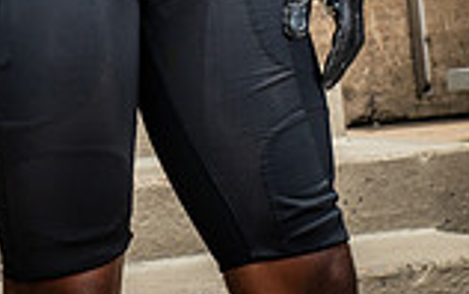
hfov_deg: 14.4
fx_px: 1855
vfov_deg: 8.5
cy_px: -347
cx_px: 119
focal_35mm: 145
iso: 100
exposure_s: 1/500
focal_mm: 50
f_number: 7.1
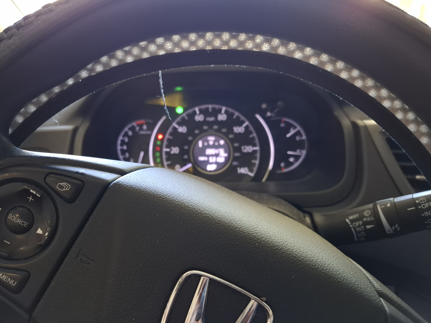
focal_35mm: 24
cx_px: 206
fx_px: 299
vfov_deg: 56.8
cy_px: 158
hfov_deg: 71.6
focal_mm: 5.54
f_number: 1.8
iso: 320
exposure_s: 1/30
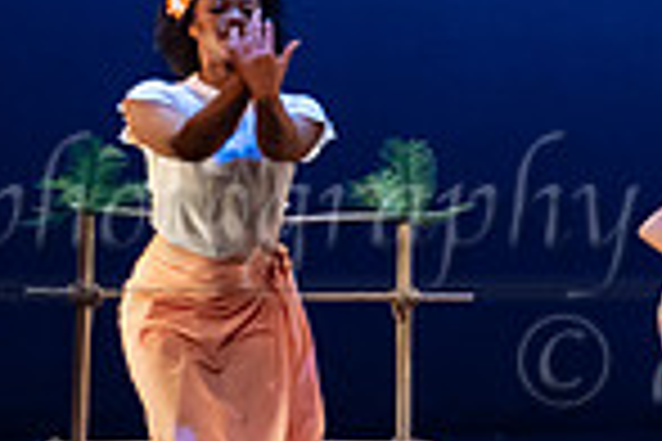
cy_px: 281
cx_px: 1245
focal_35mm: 148
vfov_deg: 9.3
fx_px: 2721
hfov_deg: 12.5
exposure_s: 1/400
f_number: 3.2
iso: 4000
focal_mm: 28
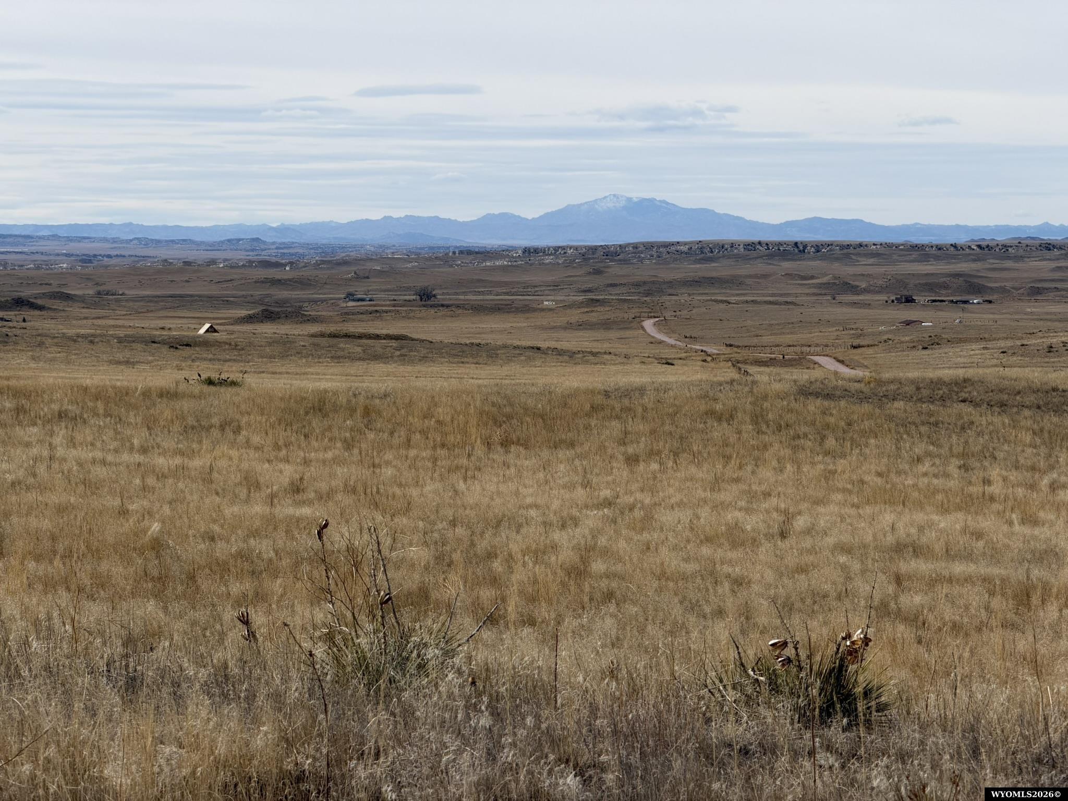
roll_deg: -0.5
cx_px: 534
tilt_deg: -3.2
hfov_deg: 19.6
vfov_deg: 14.8
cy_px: 400
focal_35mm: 100
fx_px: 3085
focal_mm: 16.89
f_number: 2.8
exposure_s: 1/1167
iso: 20
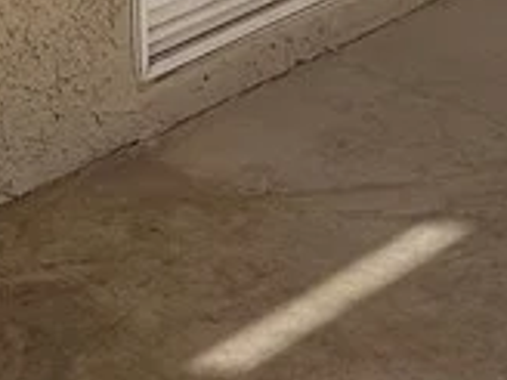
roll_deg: +0.4
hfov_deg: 12.7
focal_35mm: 150
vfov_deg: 8.3
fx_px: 2197
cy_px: -779
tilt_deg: -4.2
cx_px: 683
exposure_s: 1/3597
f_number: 1.78
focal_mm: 6.86
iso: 80
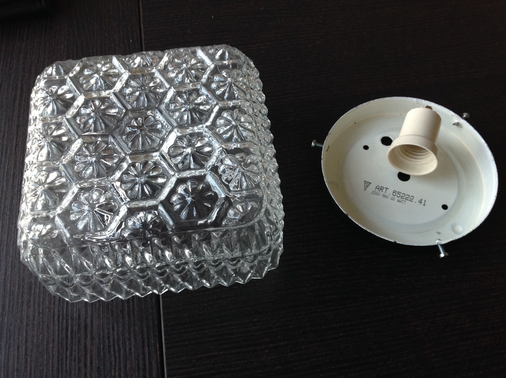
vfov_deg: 40.6
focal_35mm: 35
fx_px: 511
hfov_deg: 52.7
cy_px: 189
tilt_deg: -62.8
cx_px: 253
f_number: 2.4
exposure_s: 1/15
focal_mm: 4.28
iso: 100
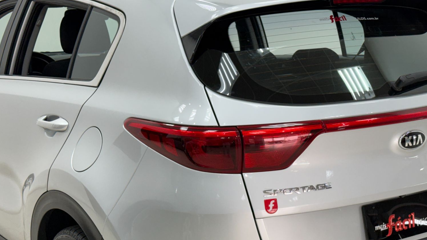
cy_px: 168
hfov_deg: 31.3
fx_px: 759
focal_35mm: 67
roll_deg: +1.0
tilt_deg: -12.7
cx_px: 260
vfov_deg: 17.9
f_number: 1.78
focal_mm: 6.76
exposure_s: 1/120
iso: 125
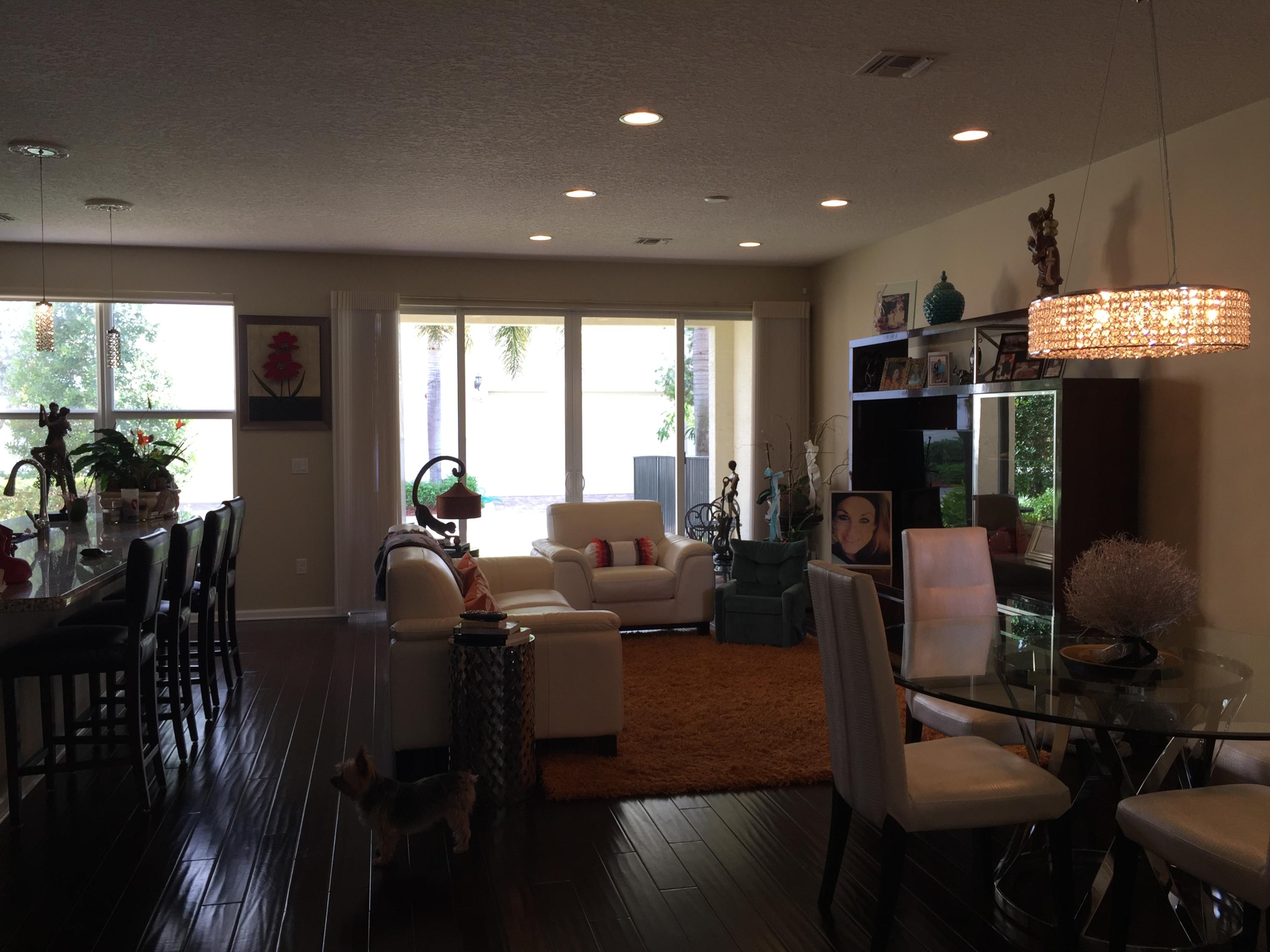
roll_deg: -0.2
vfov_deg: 48.2
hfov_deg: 61.7
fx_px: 1064
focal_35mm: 29
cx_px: 635
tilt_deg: -3.5
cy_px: 476
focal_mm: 4.15
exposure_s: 1/40
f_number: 2.2
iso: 32
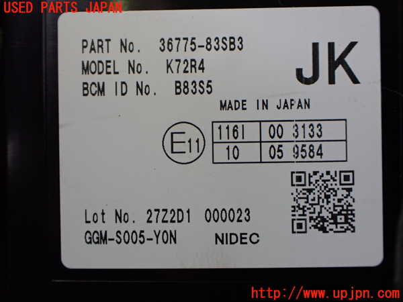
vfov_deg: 46.8
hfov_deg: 60.0
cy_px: 151
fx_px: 349
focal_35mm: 30
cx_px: 202
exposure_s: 1/125
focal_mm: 5.4
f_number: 2.3
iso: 400
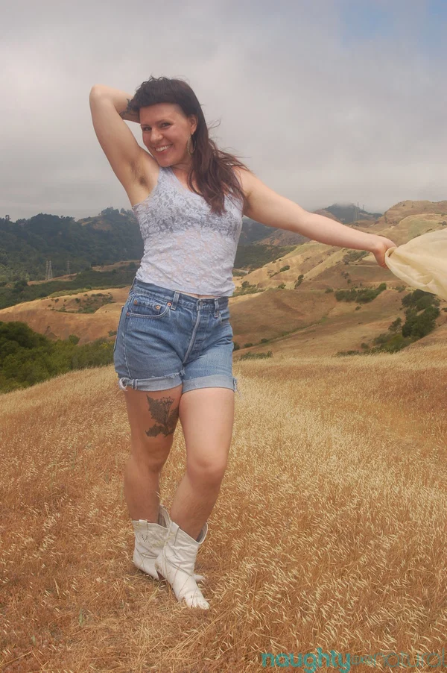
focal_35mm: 42
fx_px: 783
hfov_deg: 31.8
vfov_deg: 46.4
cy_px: 336
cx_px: 224
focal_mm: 28
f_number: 13
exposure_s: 1/200
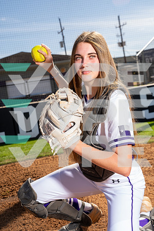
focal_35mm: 56
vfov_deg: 35.6
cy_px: 116
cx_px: 77
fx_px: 359
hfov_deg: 24.2
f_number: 6.3
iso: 100
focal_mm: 56
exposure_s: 1/250
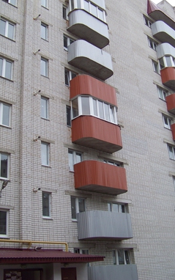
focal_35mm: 45
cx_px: 92
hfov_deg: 28.6
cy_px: 116
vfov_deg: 44.2
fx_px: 343
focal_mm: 5.85
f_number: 2.8
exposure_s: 1/500
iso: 67
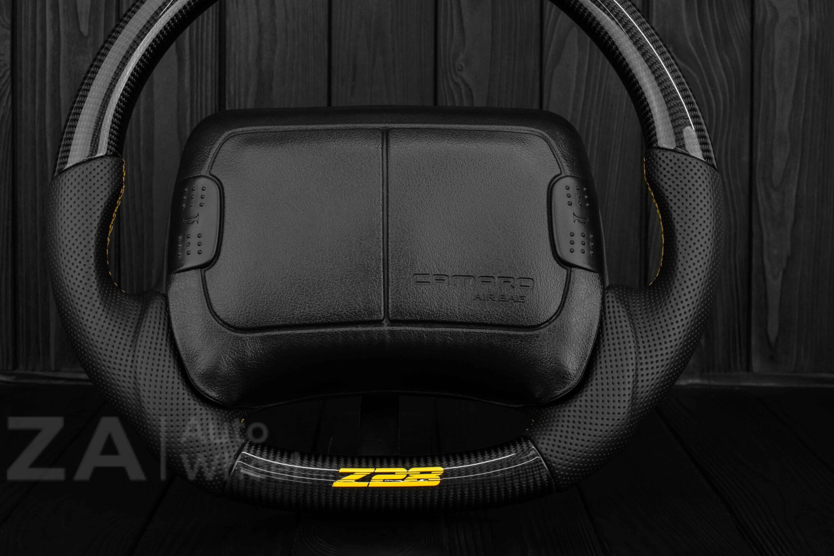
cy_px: 219
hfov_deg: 30.7
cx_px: 384
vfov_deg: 20.7
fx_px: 1520
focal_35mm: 66
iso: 500
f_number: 6.3
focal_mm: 35
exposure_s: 1/125
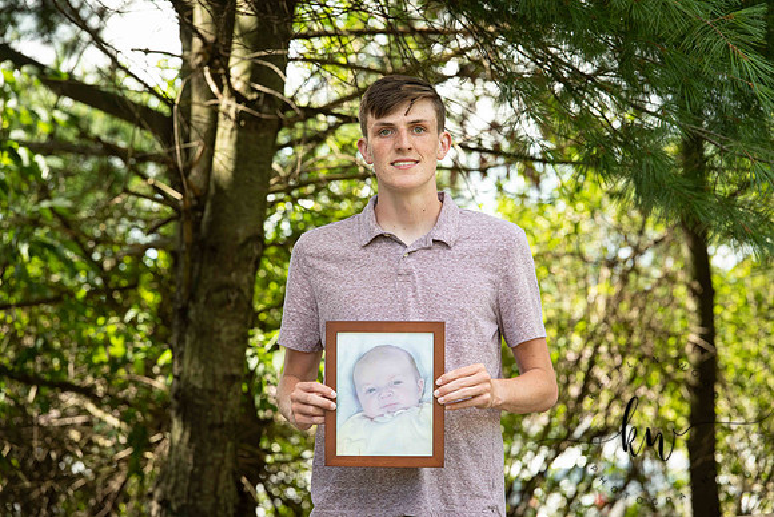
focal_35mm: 175
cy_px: 258
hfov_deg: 11.7
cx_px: 387
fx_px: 3763
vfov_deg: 7.9
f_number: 6.3
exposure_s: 1/200
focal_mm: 175
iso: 400
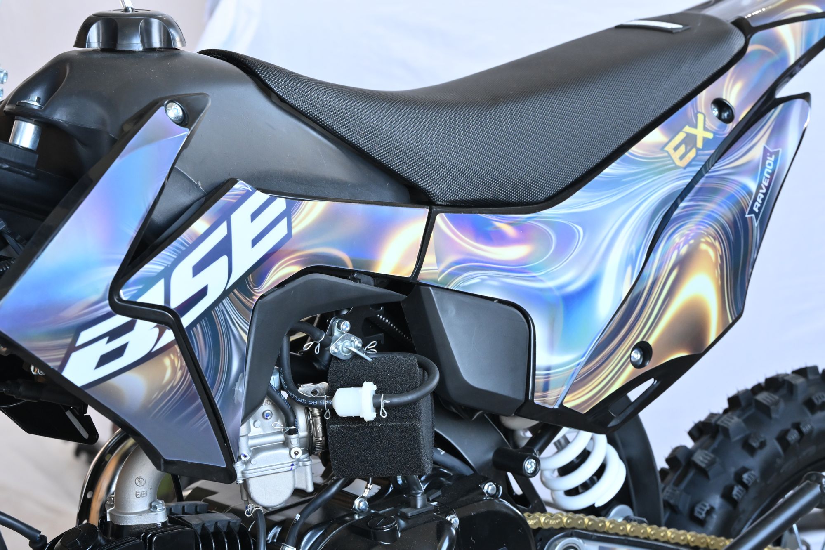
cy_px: 275
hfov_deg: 19.8
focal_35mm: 103
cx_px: 412
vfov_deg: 13.3
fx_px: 2360
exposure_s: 1/60
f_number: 10
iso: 2800
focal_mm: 103
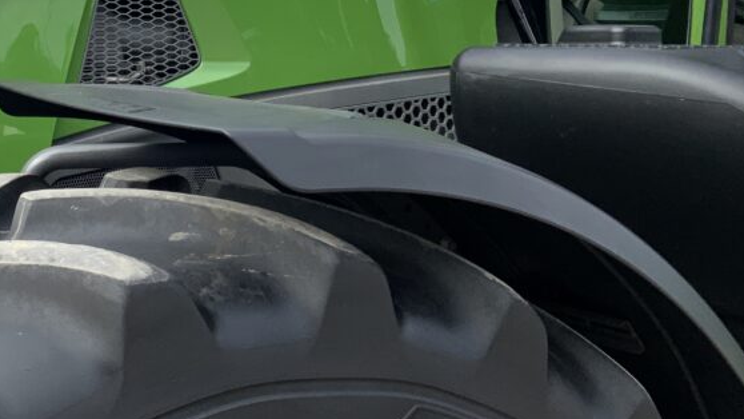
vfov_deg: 19.9
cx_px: 81
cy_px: -24
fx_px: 1144
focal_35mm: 58
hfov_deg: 34.1
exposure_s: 1/1144
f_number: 1.8
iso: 16
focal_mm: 3
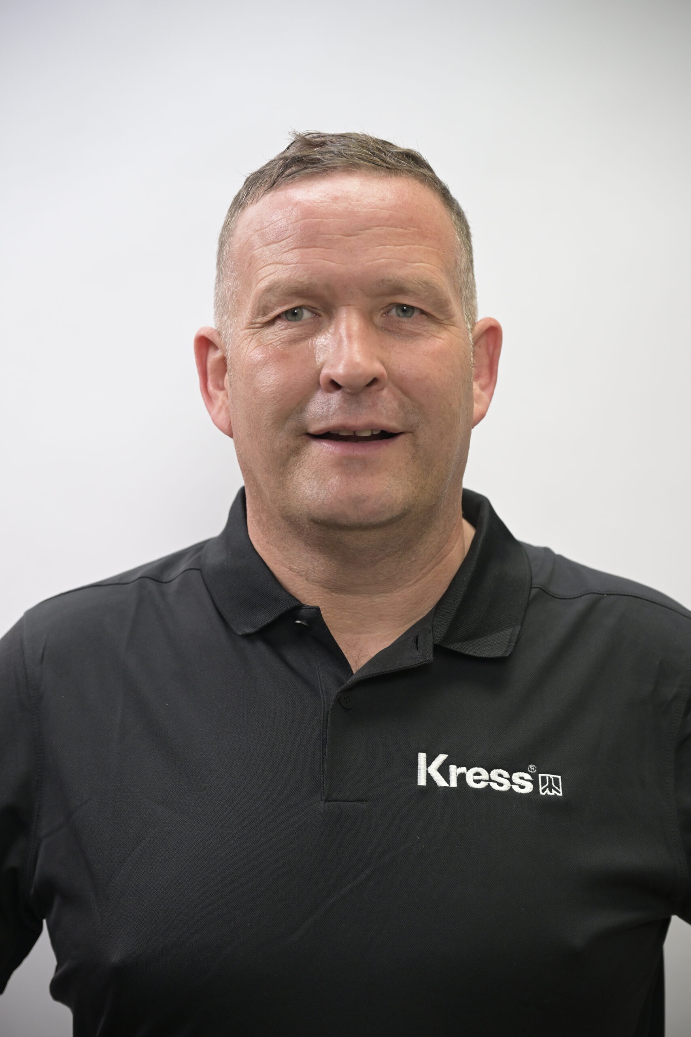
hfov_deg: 15.4
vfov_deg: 22.9
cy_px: 518
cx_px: 346
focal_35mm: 89
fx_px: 2562
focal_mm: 89
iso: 1250
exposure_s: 1/125
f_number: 4
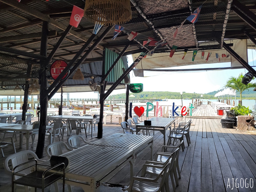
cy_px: 96
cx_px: 128
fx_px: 192
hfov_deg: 67.3
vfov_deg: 53.1
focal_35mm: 26
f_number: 1.8
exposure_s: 1/692
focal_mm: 5.4
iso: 40
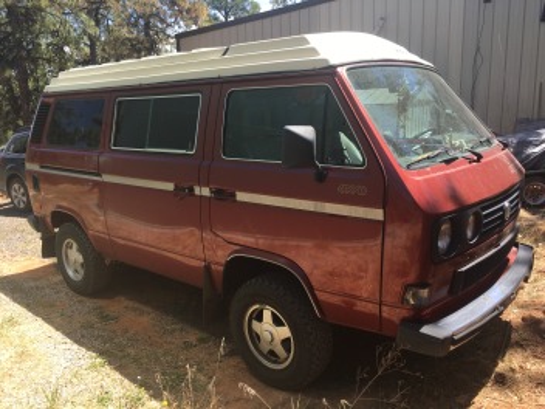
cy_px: 204
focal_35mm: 29
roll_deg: +1.5
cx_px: 272
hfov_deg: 61.7
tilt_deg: -11.1
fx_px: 457
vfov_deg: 48.2
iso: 25
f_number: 2.2
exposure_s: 1/434
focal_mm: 4.15
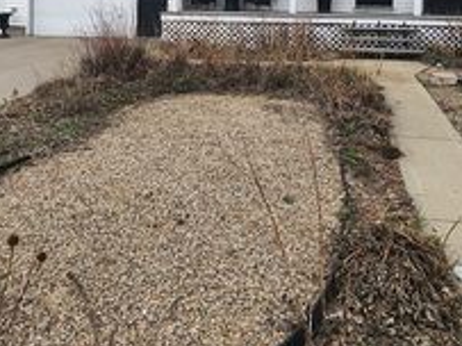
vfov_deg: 38.6
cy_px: -8
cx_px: 269
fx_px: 427
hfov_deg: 56.6
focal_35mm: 32
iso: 50
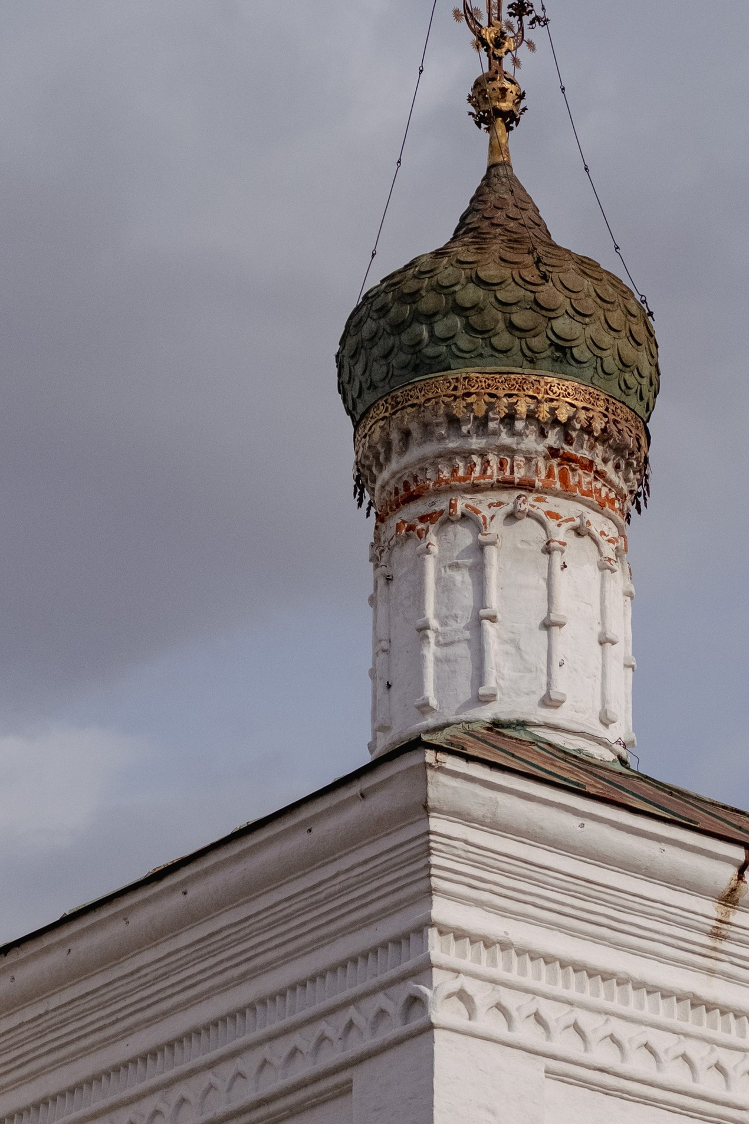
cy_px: 640
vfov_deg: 16.4
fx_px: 3901
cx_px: 610
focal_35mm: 125
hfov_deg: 10.9
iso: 640
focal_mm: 41.1
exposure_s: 1/10000
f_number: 4
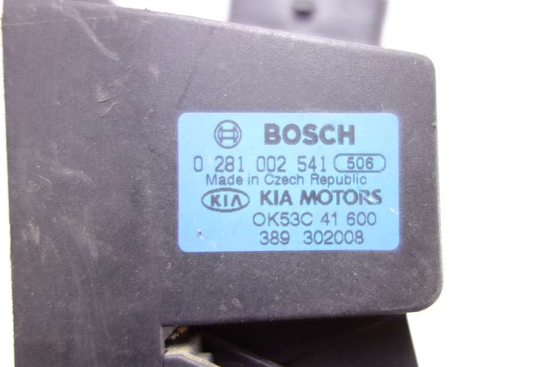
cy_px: 184
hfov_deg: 65.5
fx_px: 428
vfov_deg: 46.4
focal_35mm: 28
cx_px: 275
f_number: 1.8
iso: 125
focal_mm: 10.4
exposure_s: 1/30
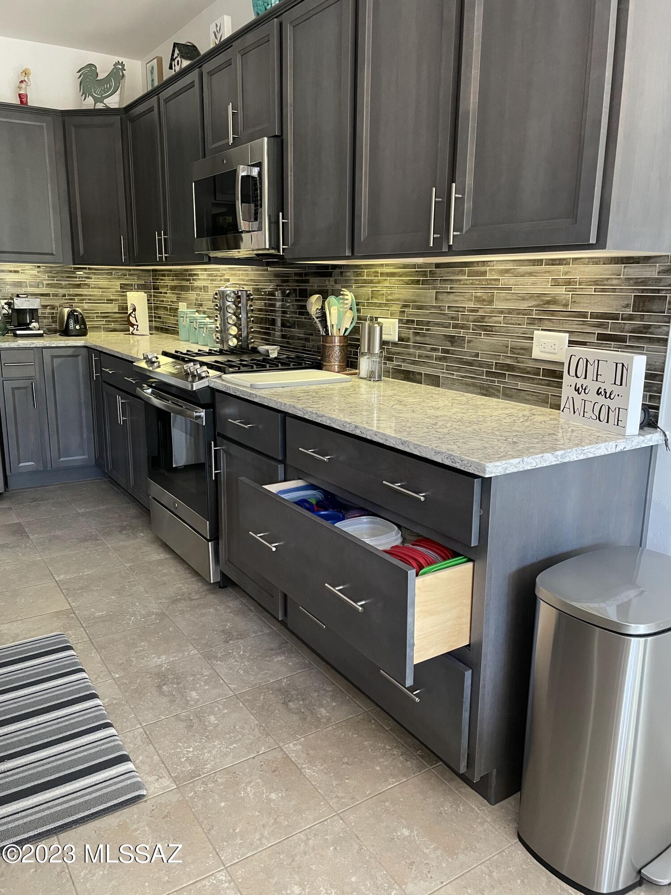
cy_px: 448
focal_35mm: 26
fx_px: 672
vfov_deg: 67.3
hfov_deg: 53.1
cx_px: 336
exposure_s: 1/60
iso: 400
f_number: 1.6
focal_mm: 4.2
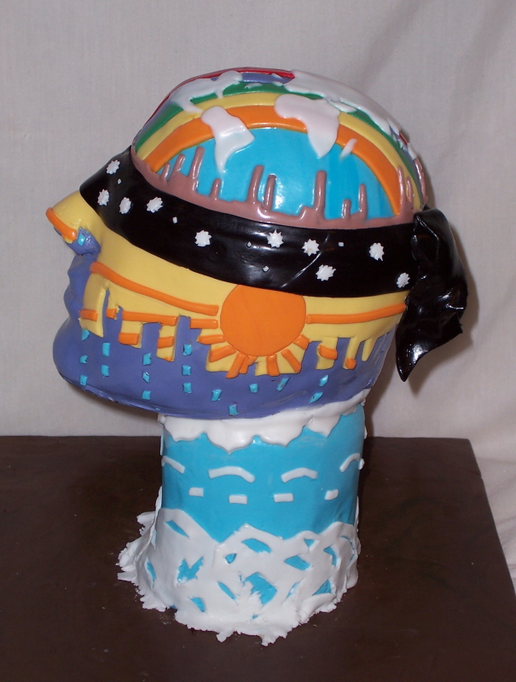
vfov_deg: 23.8
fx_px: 1621
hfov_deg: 18.1
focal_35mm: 82
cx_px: 258
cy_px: 341
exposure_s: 1/90
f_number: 4.1
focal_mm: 13.5
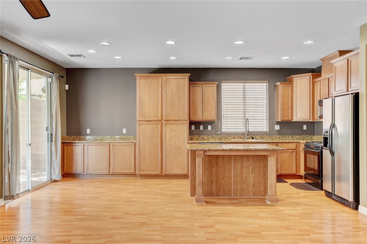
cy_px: 122
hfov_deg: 62.0
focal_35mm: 30
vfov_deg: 43.6
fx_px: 306
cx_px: 184
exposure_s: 1/2.5
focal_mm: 20
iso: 640
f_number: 9
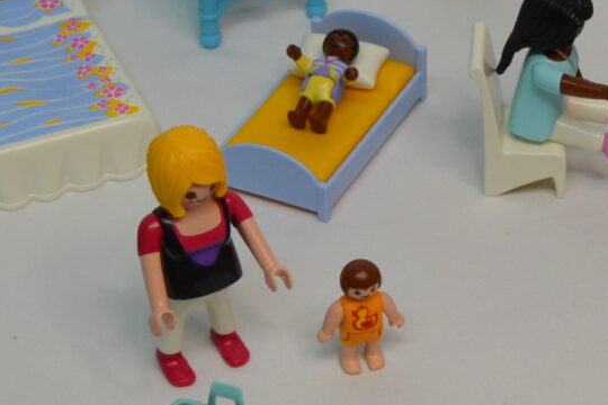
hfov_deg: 15.5
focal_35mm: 128
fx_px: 2162
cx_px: 719
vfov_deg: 10.7
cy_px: 86
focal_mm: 18
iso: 400
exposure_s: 1/80
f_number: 4.5
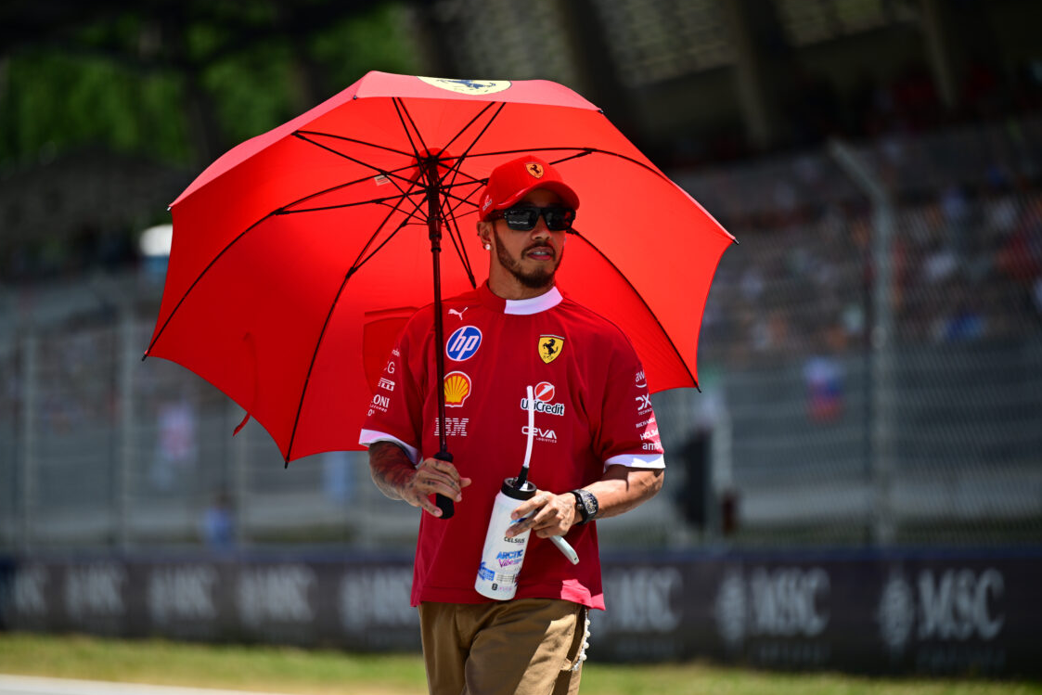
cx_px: 515
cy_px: 346
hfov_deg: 10.1
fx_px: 5876
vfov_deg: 6.8
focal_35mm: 203
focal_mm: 200
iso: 100
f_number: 2.8
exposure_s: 1/1000
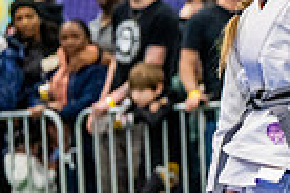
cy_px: 100
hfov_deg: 6.2
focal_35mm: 320
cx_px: 601
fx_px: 2578
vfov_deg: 4.3
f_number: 2.8
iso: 5000
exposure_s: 1/500
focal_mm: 76
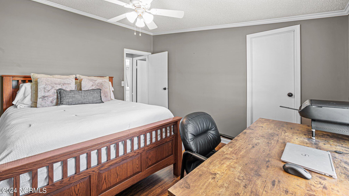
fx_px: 139
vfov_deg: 70.1
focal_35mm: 15
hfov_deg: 103.0
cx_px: 175
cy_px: 82
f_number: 8
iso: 250
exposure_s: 1/1.25
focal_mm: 14
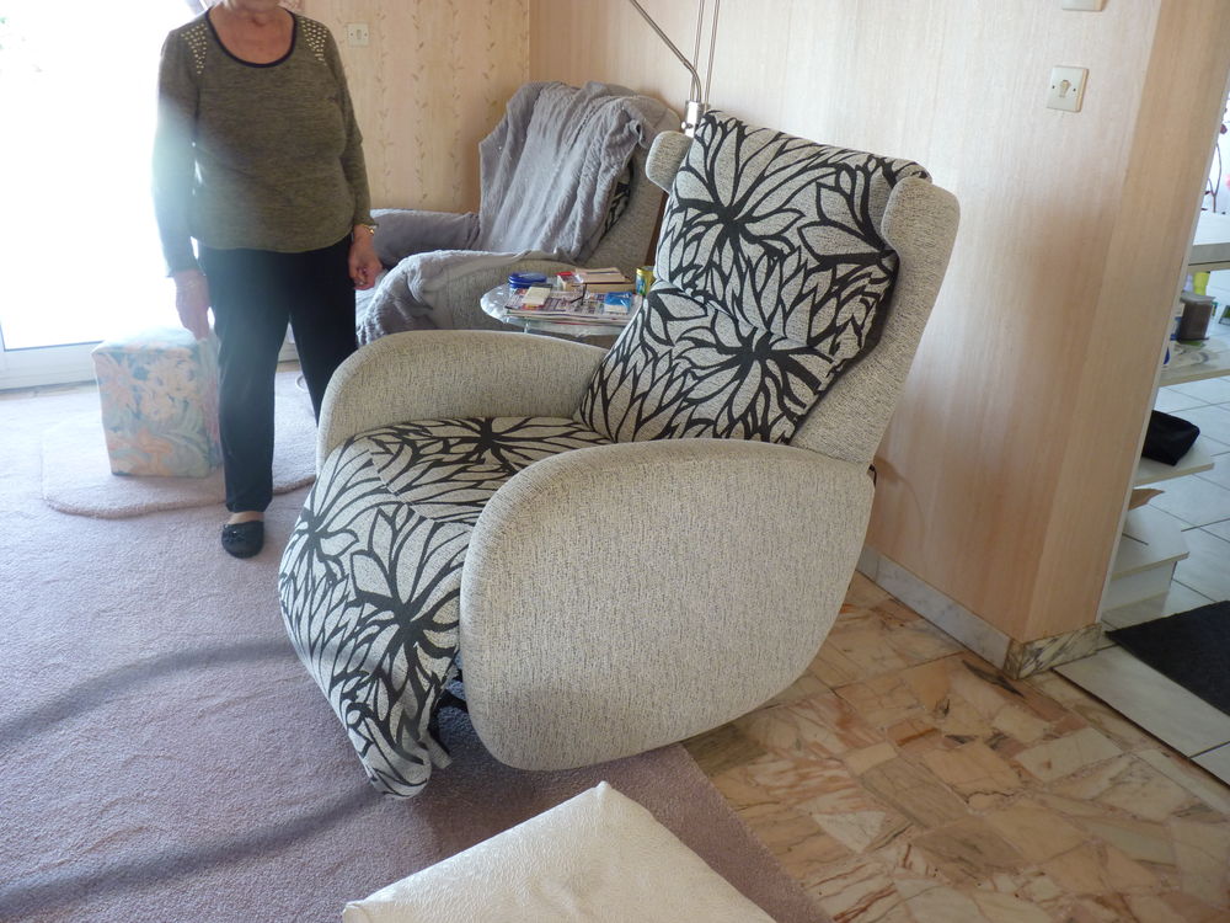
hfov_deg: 61.7
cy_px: 462
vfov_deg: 48.2
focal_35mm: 29
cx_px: 615
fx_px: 1030
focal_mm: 5.2
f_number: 3
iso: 160
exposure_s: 1/30
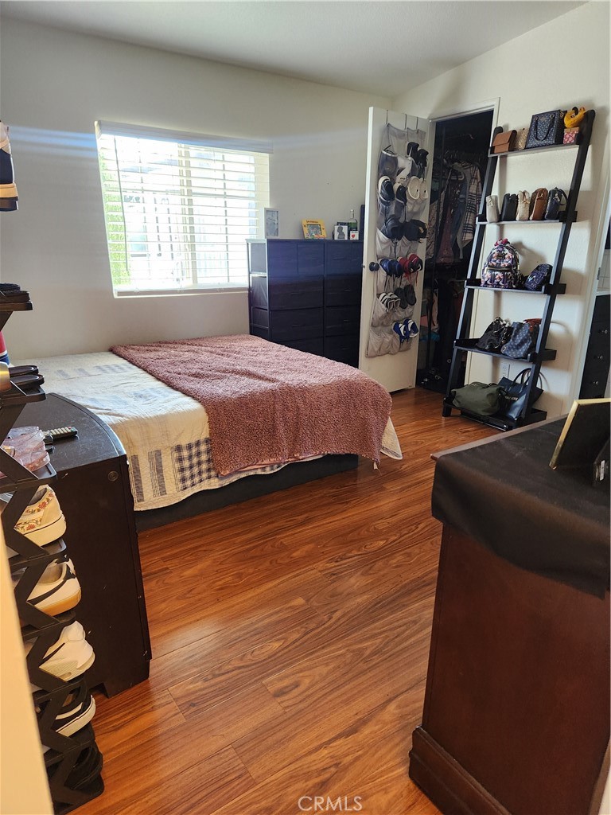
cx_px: 306
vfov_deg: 73.9
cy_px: 408
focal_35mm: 23
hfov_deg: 58.9
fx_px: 541
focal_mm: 5.4
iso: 500
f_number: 1.8
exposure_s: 1/120
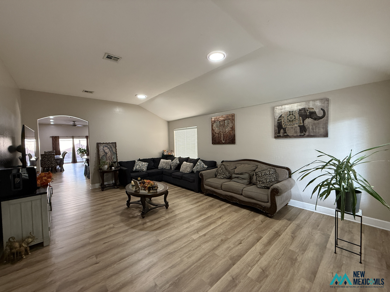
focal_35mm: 14
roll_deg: +1.5
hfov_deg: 102.1
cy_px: 146
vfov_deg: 85.7
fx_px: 158
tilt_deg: -1.5
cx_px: 195
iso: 320
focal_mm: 2.22
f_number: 2.2
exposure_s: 1/60
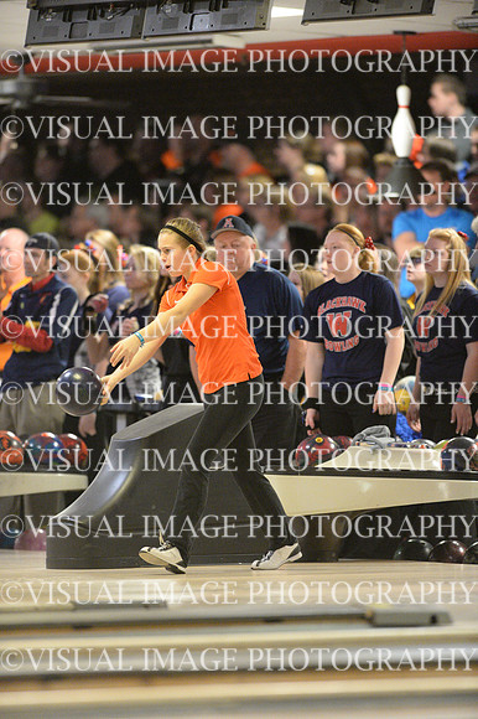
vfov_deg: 5.2
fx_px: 7976
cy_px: 360
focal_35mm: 400
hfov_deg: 3.4
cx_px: 239
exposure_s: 1/320
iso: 10000
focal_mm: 400
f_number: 2.8
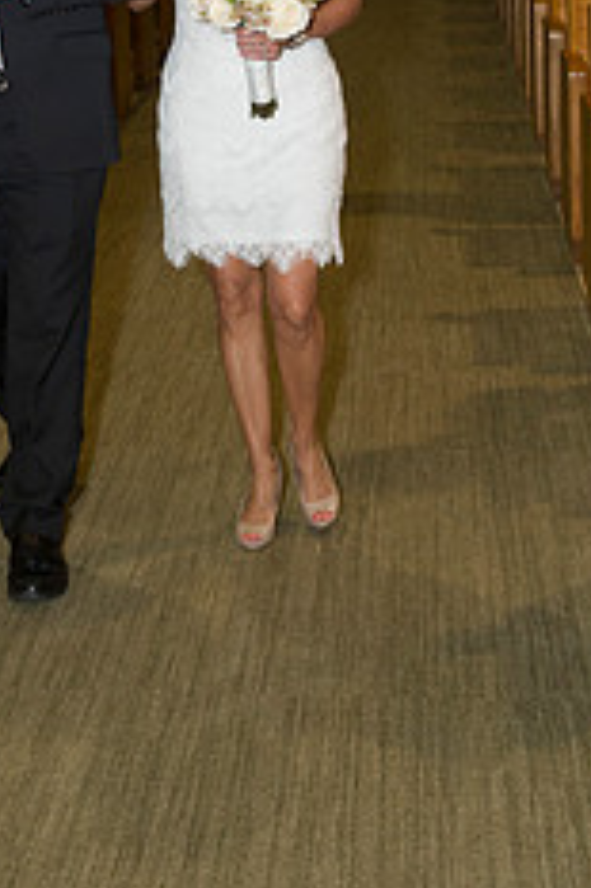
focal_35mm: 85
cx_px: 120
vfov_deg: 23.3
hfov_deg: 15.9
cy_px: 80
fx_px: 2096
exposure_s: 1/100
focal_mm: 44
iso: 1600
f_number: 5.6
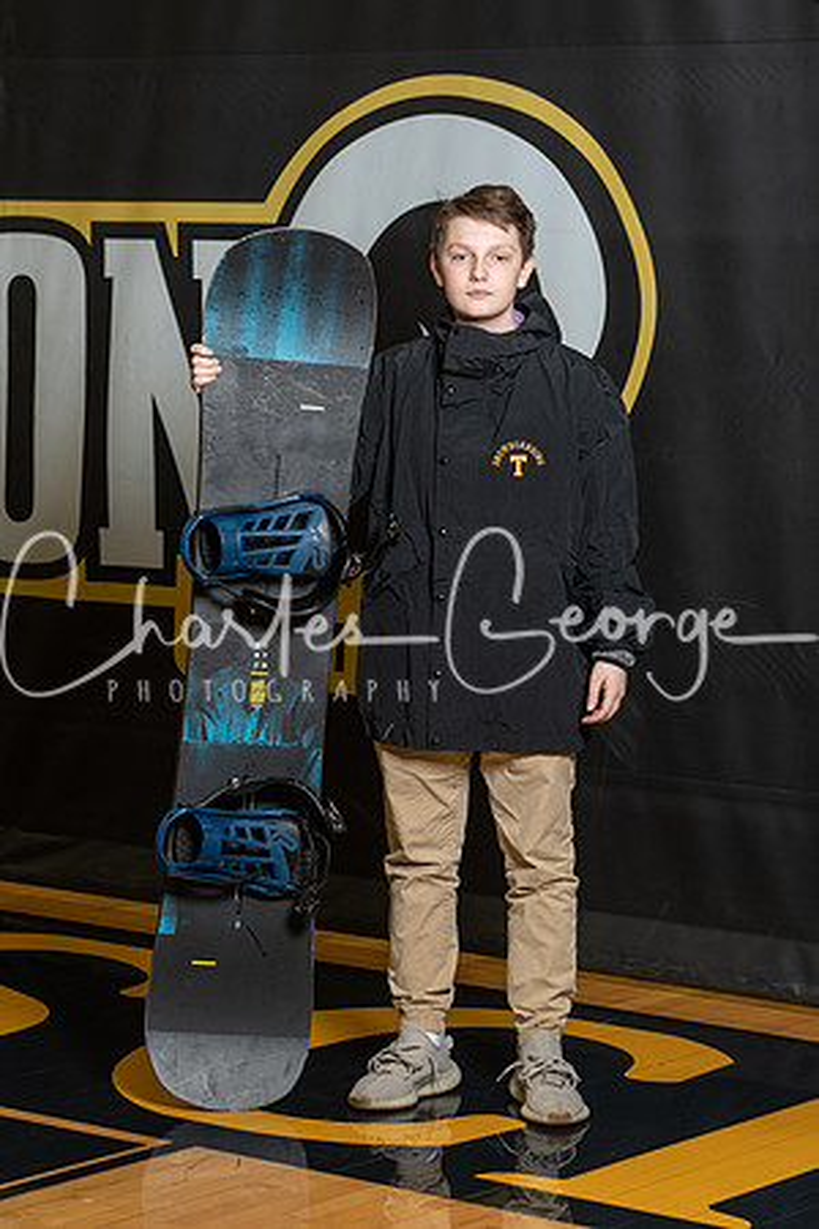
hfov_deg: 13.0
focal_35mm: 105
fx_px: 3583
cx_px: 410
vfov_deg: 19.5
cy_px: 614
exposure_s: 1/160
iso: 400
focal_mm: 70
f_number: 4
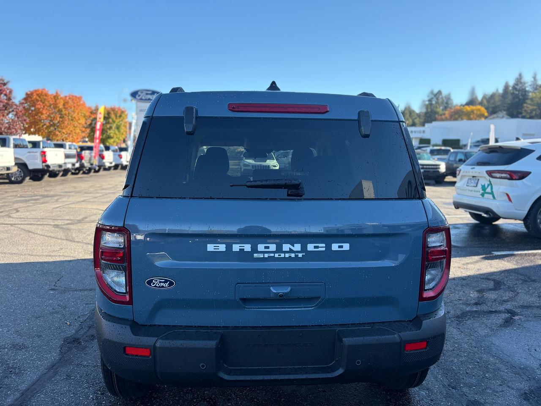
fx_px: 406
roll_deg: -0.9
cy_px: 203
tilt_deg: -6.5
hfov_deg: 67.3
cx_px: 270
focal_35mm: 26
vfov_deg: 53.1
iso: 50
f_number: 1.6
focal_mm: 5.96
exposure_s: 1/773
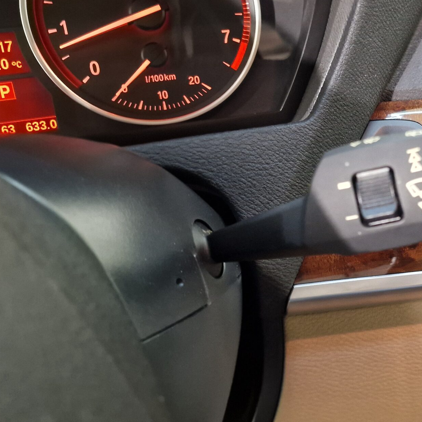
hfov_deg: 37.3
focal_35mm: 42
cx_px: 382
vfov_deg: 40.0
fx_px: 579
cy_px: 189
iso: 400
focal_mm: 6.4
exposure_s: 1/20
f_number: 1.8
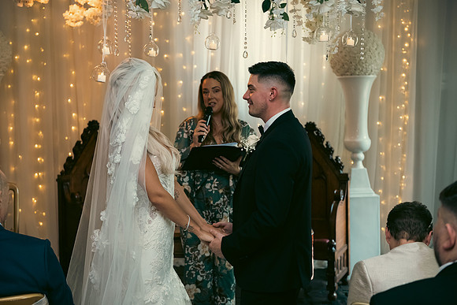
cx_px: 228
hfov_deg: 36.2
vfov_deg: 24.6
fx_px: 698
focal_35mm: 55
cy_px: 152
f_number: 3.5
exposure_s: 1/160
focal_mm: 55
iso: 1250
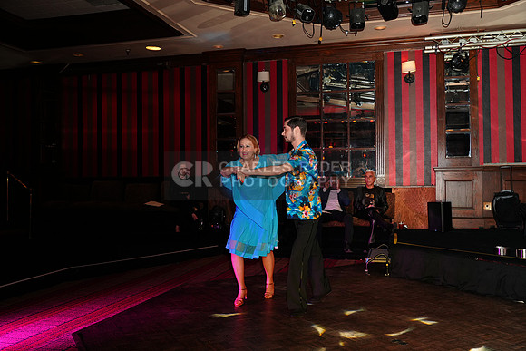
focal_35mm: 31
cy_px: 176
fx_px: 453
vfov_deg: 42.3
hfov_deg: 60.3
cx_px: 263
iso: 1250
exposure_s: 1/200
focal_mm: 31
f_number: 4
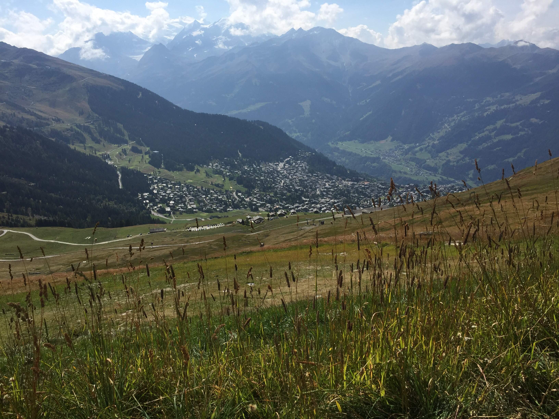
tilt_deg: -16.8
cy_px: 210
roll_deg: +0.7
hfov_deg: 61.7
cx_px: 280
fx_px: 468
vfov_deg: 48.2
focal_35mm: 29
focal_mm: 4.15
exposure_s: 1/2825
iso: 32
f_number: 2.2
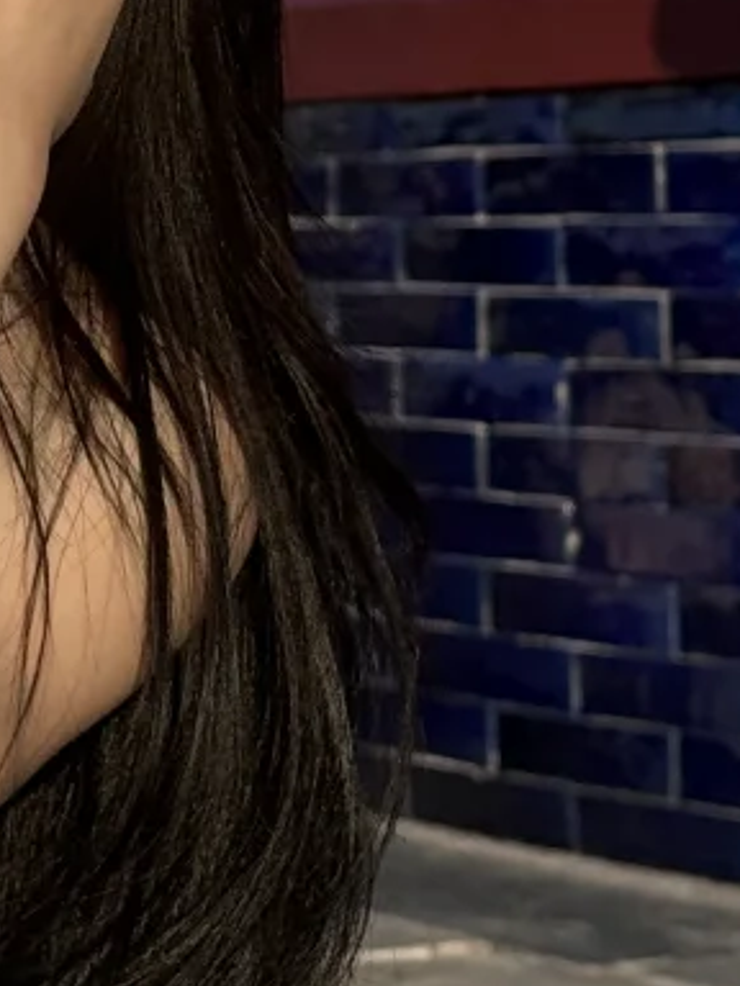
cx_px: -218
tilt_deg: +1.8
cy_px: -90
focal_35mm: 180
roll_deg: -0.7
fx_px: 5131
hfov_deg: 8.1
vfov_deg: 10.8
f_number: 1.78
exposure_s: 1/4049
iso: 64
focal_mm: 6.76
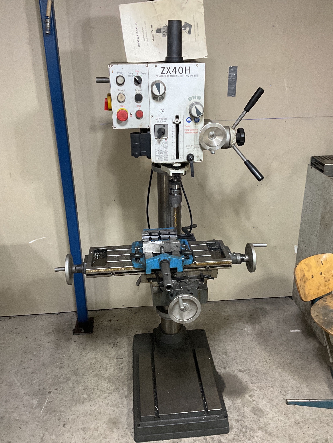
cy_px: 209
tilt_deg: -21.4
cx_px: 172
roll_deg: -0.4
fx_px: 397
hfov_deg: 45.5
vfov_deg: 58.3
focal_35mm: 31
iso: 125
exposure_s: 1/60
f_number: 1.8
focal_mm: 3
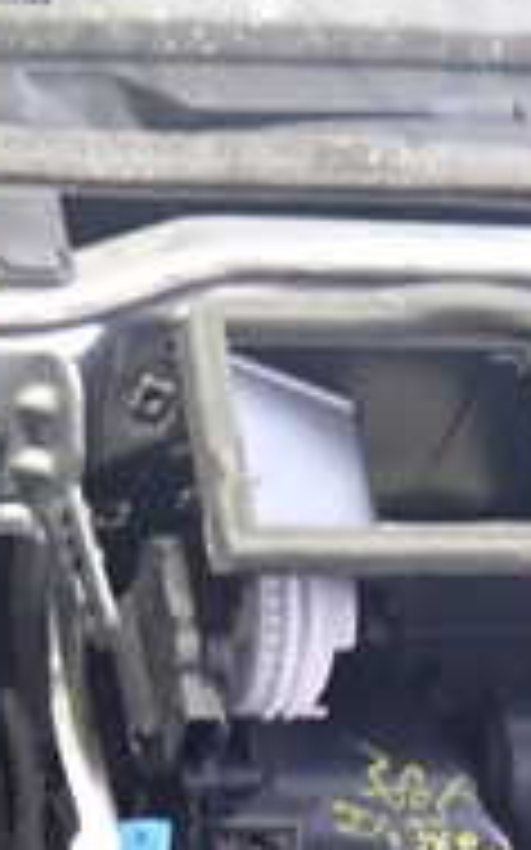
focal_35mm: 101
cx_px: -81
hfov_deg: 12.7
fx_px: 2340
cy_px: 729
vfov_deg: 20.3
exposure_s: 1/25
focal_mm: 5.4
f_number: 2.3
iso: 800
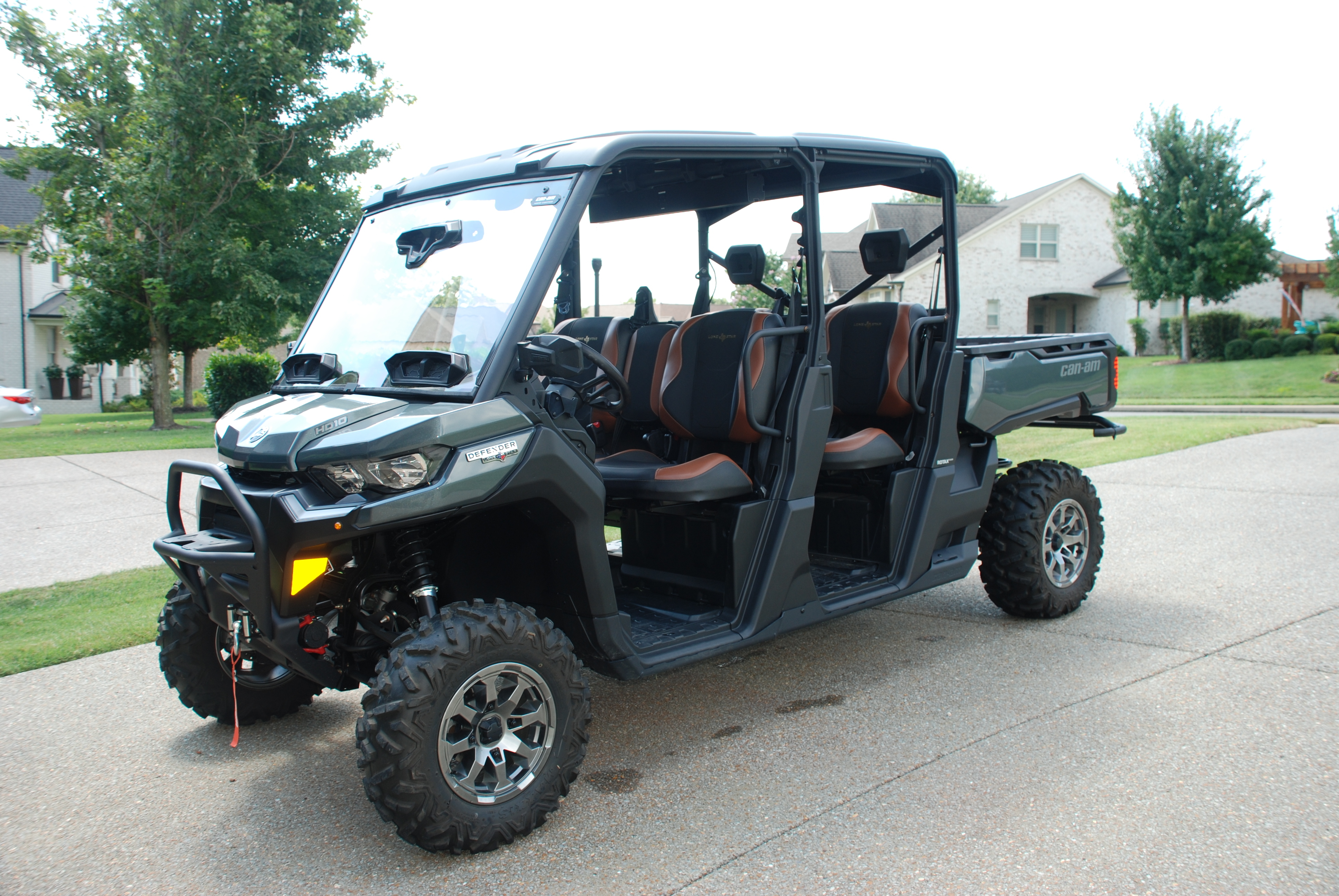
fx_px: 1229
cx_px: 670
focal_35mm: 33
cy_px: 448
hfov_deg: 57.2
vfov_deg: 40.1
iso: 100
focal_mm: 22
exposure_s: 1/125
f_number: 3.8
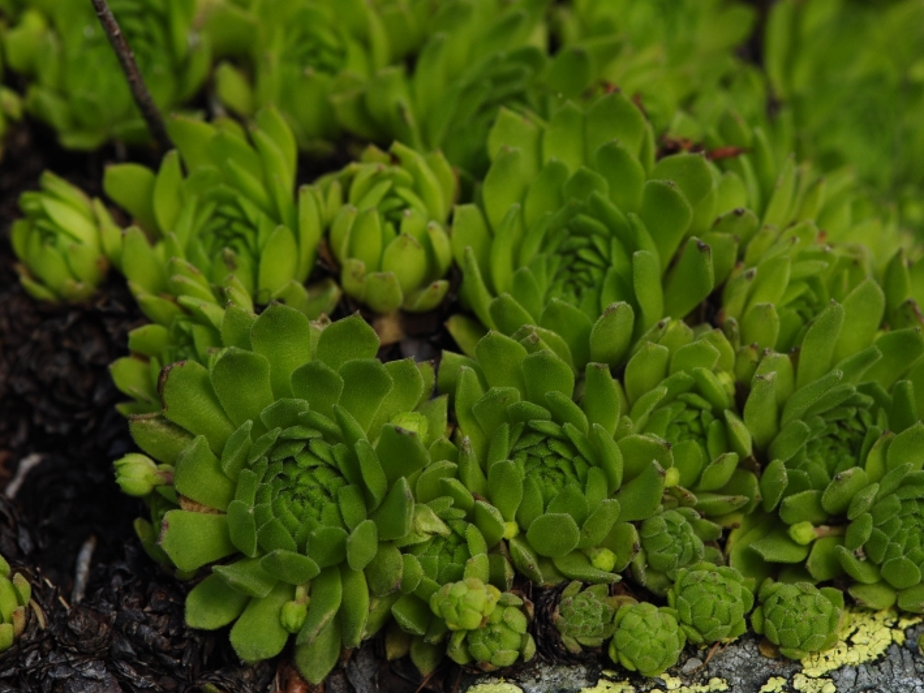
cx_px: 506
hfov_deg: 14.2
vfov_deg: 10.7
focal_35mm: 139
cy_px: 345
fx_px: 3699
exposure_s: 1/160
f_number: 7.1
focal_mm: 85
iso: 200
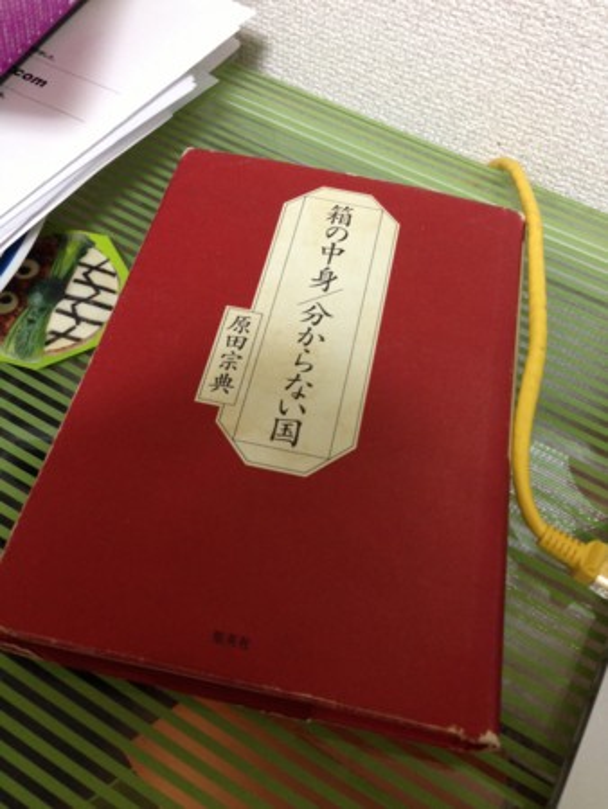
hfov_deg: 43.0
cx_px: 304
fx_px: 772
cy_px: 404
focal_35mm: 33
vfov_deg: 55.3
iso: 160
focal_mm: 4.13
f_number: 2.4
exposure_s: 1/20
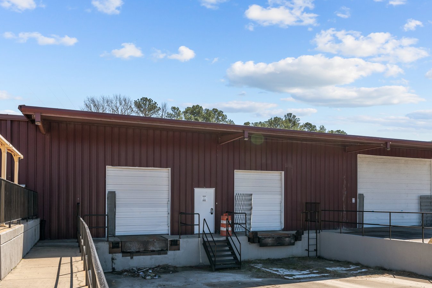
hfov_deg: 58.6
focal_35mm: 32
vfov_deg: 40.0
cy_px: 214
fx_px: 384
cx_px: 241
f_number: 8
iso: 250
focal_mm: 21
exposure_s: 1/640
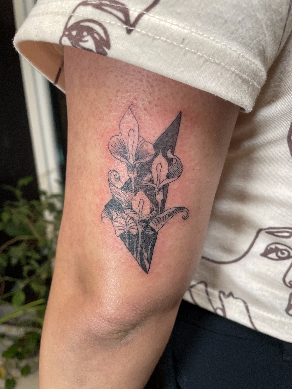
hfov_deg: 53.1
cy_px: 194
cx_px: 146
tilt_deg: -10.3
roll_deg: +5.9
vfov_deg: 67.3
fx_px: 292
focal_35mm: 26
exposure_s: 1/60
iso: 64
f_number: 1.6
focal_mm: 4.2
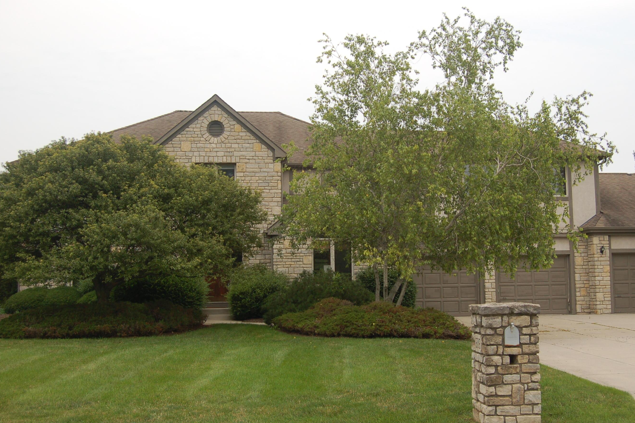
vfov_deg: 30.5
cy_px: 199
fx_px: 776
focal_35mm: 44
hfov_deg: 44.4
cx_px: 348
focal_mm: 26
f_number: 5.6
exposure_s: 1/500
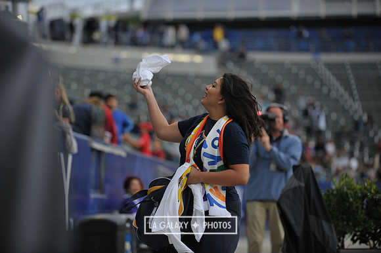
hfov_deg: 15.2
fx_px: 1428
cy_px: 126
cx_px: 190
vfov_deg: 10.1
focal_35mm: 135
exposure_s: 1/800
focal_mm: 135
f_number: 2.8
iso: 800
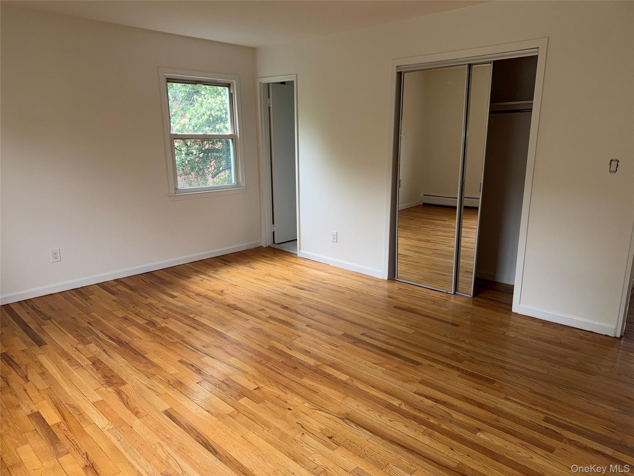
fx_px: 440
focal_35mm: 24
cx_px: 317
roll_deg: +0.5
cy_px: 238
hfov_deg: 71.6
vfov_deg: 56.8
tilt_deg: -14.6
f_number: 1.78
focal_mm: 6.76
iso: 50
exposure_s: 1/176
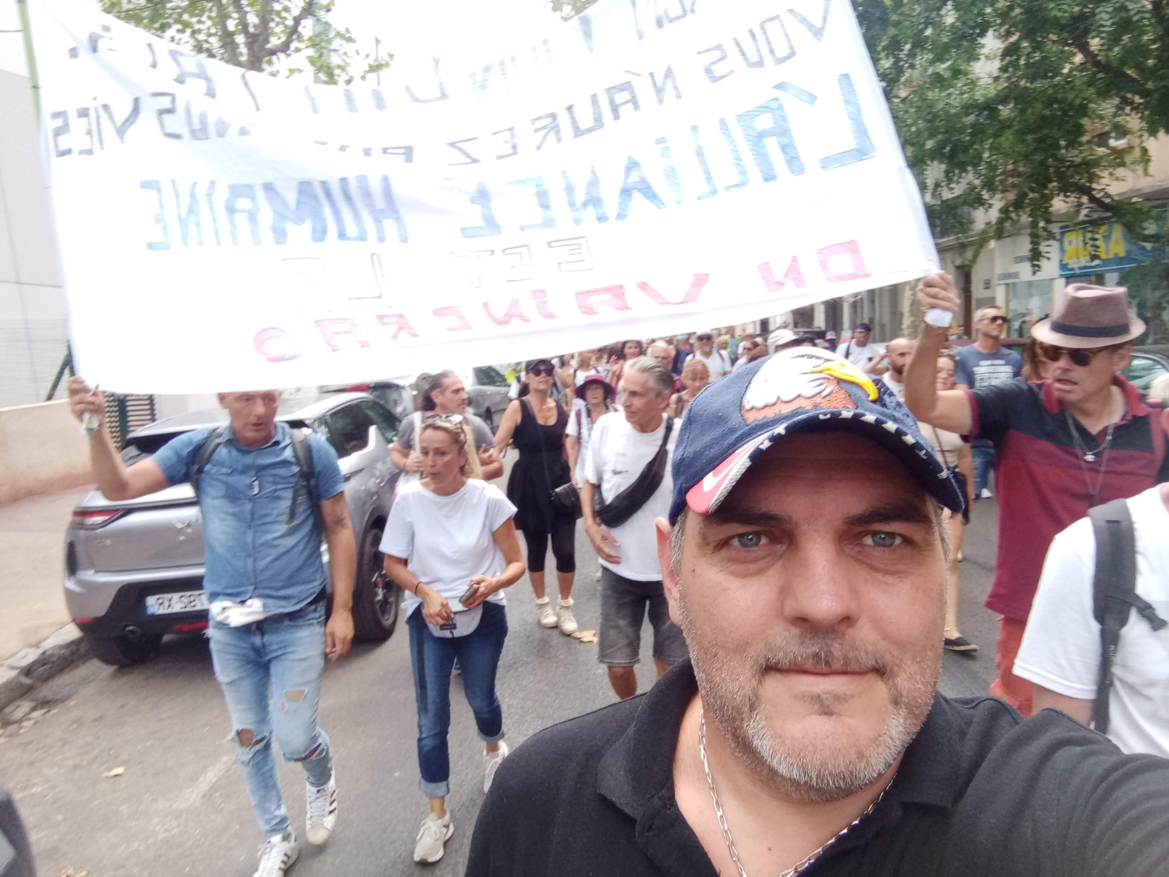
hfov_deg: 69.4
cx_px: 584
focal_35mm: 25
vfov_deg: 54.9
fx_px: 844
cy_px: 438
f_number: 2
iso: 108
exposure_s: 1/146
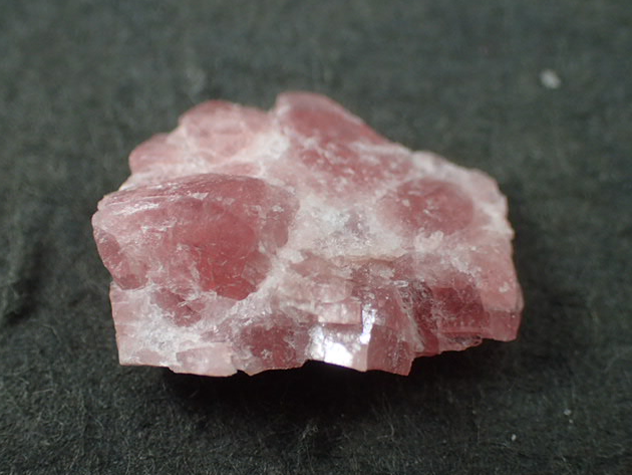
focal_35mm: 66
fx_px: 1205
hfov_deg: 29.4
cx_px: 312
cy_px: 238
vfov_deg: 22.3
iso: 320
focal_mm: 11.78
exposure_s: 1/250
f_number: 3.8
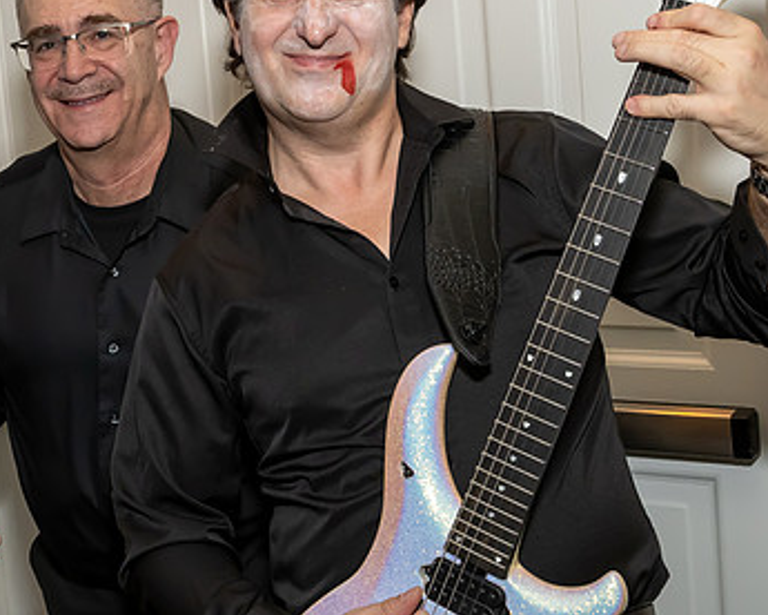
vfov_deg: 22.1
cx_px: 167
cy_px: 191
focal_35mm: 69
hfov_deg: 27.0
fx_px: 1568
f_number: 7.1
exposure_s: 1/250
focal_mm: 22
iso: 640
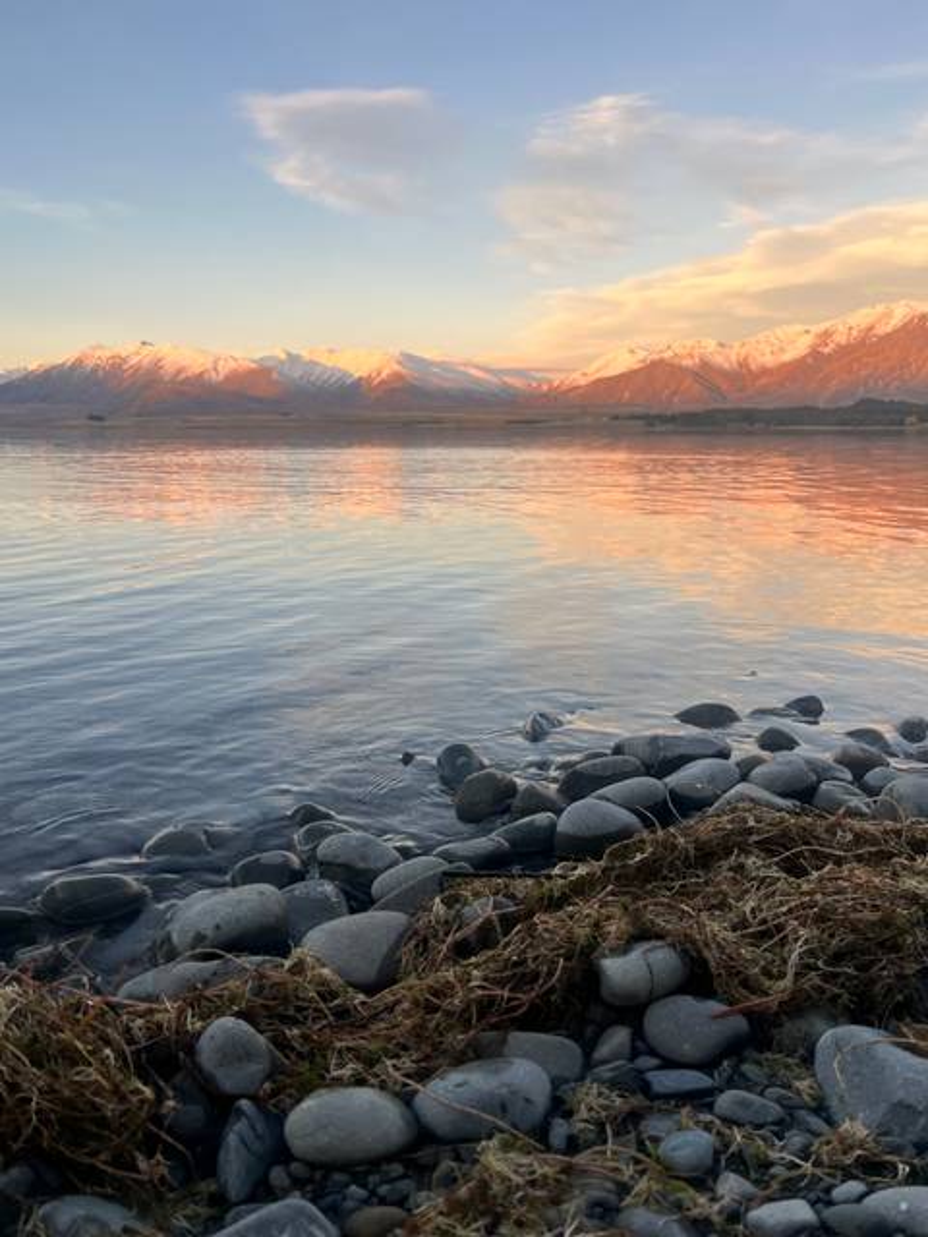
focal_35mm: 26
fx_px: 929
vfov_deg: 67.3
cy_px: 618
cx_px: 464
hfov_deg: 53.1
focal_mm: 5.1
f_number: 1.6
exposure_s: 1/425
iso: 50
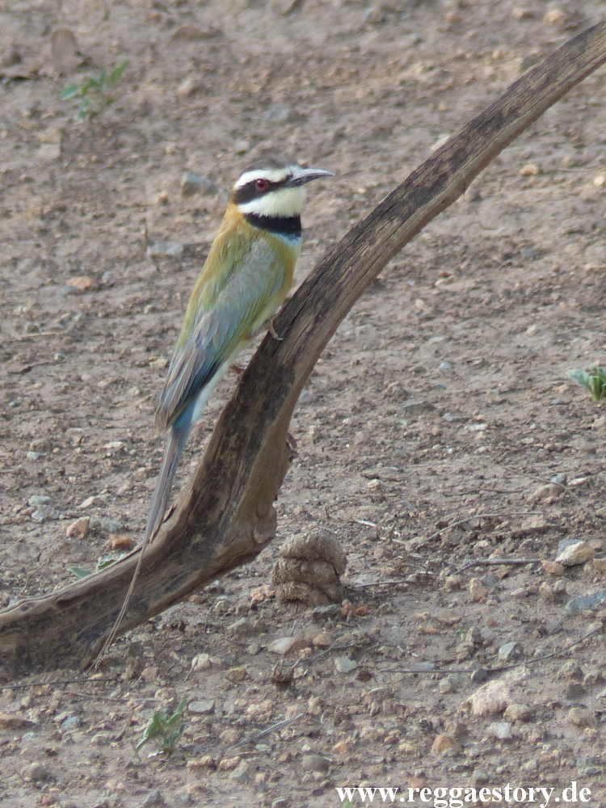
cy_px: 404
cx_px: 303
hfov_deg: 2.5
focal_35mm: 600
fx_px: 14005
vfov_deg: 3.3
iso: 100
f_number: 4
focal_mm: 108
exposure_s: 1/160
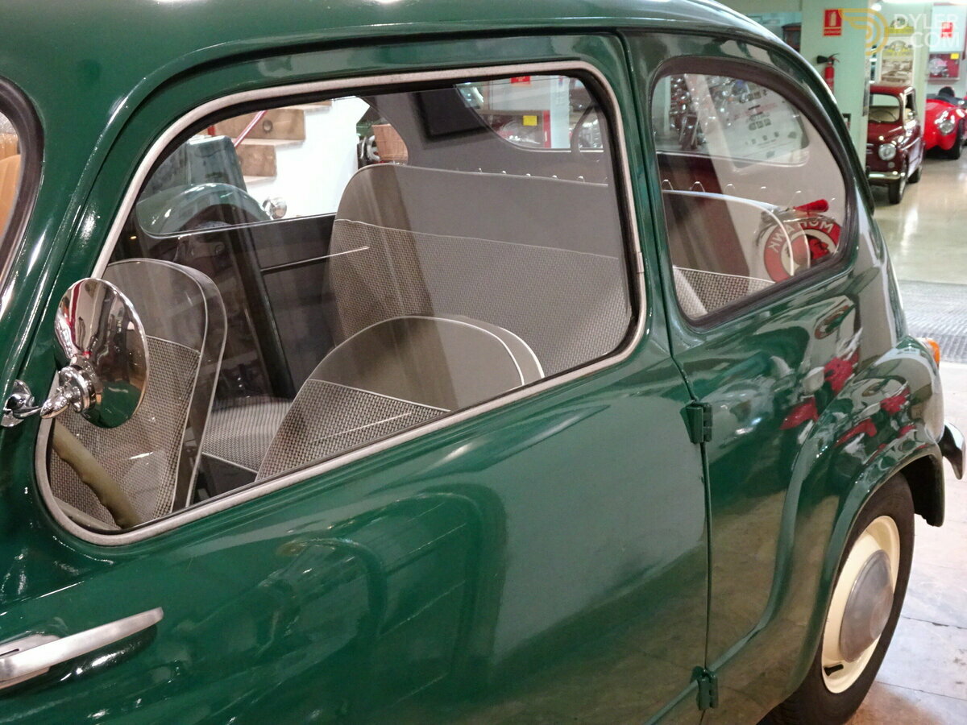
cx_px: 484
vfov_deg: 33.6
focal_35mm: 43
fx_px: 1201
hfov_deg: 43.9
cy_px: 362
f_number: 4
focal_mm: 7.3
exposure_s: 1/8
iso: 800
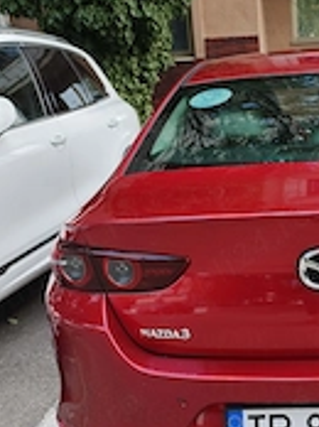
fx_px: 653
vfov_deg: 35.6
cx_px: 319
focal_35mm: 53
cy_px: 304
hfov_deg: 26.0
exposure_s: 1/110
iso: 50
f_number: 1.5
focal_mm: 6.75
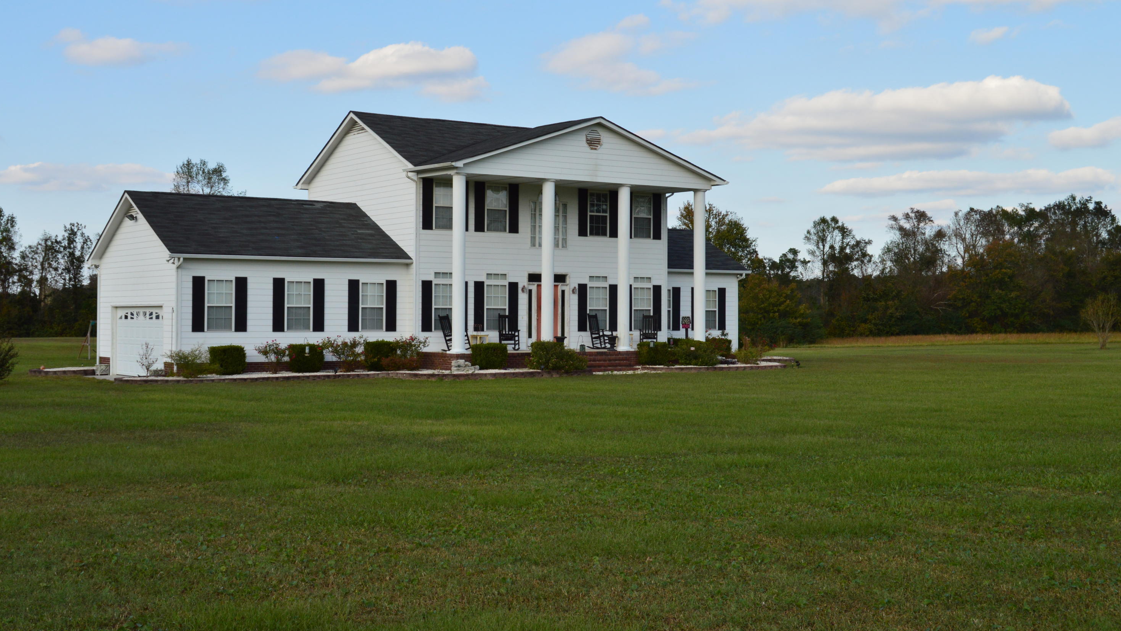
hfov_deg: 42.9
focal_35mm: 48
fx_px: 1427
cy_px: 279
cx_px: 560
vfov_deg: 24.9
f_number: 11
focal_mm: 30
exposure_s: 1/400
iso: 400
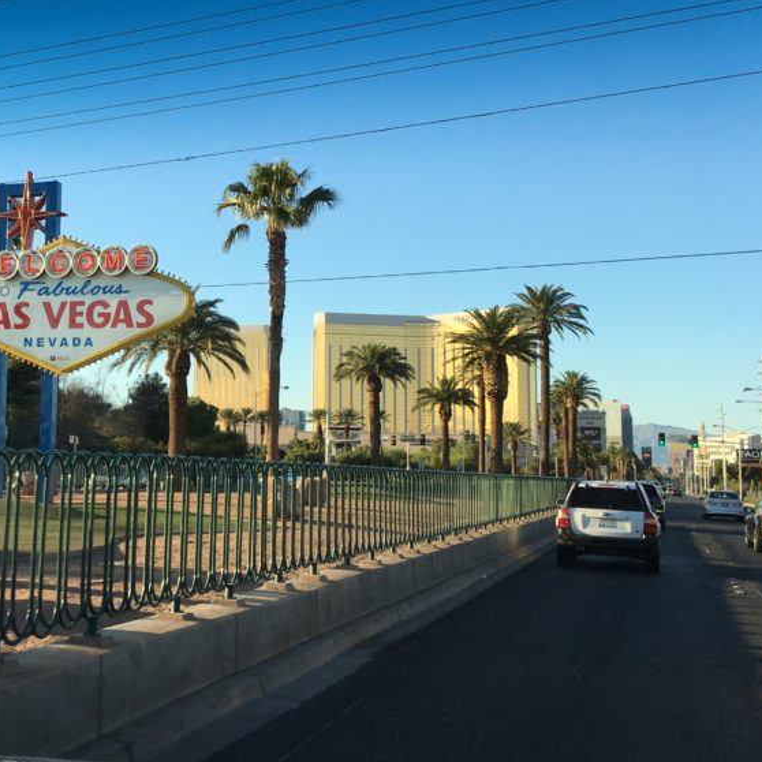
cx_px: 82
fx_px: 1171
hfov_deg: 34.2
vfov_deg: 36.0
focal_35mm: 47
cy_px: 326
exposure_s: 1/530
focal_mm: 4.15
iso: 25
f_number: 2.2
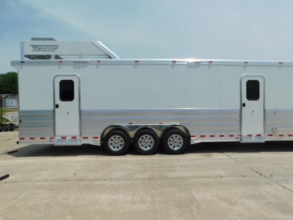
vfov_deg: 58.9
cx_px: 146
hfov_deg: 73.9
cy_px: 110
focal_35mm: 23
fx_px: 195
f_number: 6
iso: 125
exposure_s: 1/800
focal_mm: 4
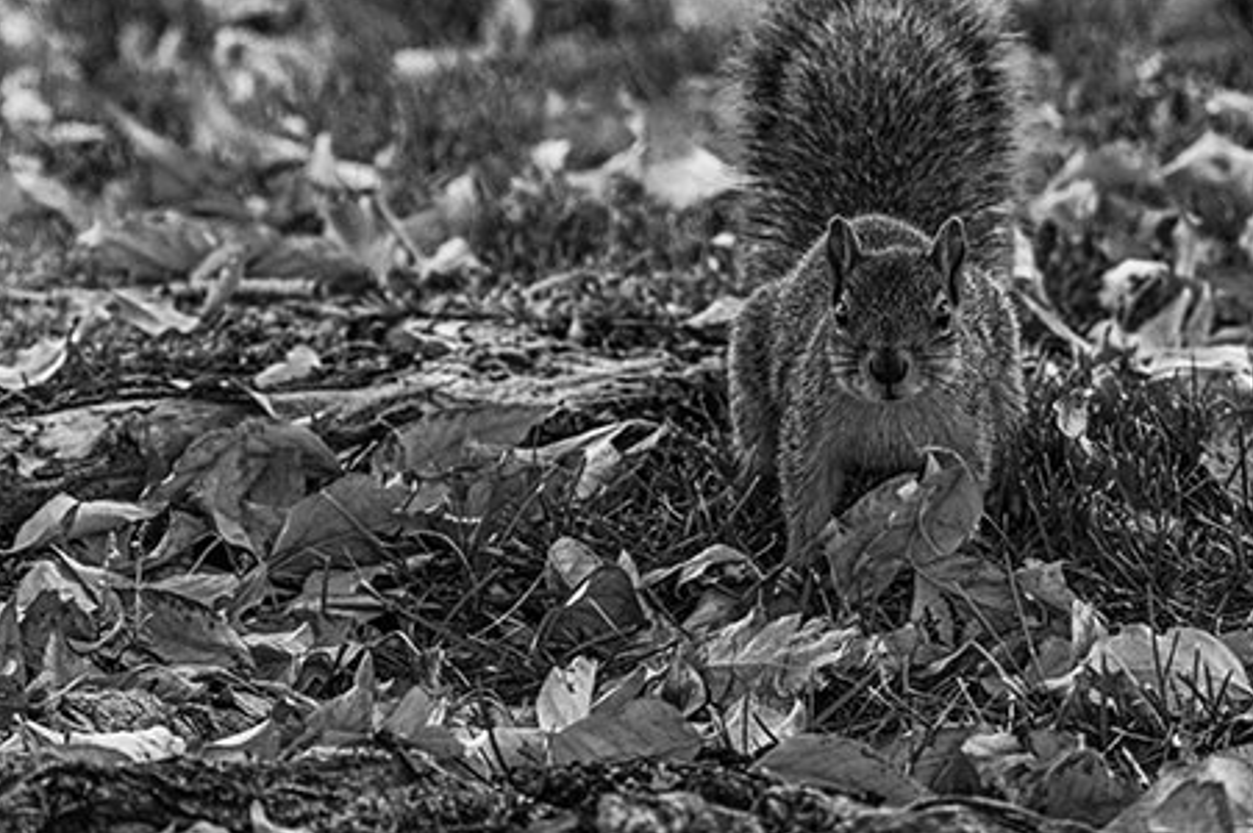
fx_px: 16207
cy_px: 373
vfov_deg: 2.9
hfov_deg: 4.4
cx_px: 608
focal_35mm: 466
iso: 6400
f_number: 11
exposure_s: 1/2000
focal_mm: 420
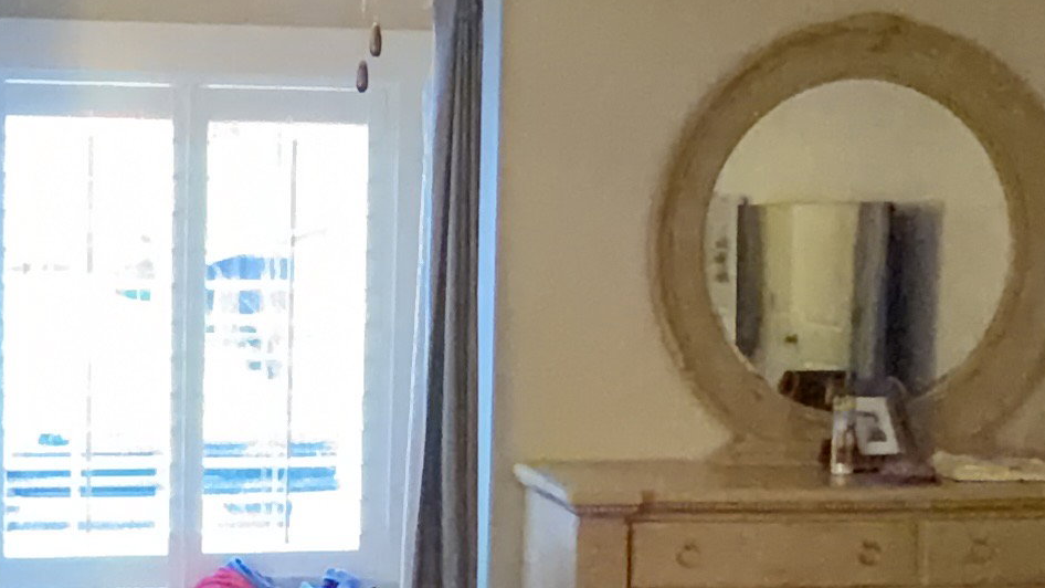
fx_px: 1801
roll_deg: -0.5
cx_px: 284
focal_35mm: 65
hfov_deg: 31.9
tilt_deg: -5.4
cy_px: 332
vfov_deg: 18.5
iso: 1250
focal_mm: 2.22
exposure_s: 1/100
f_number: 2.2
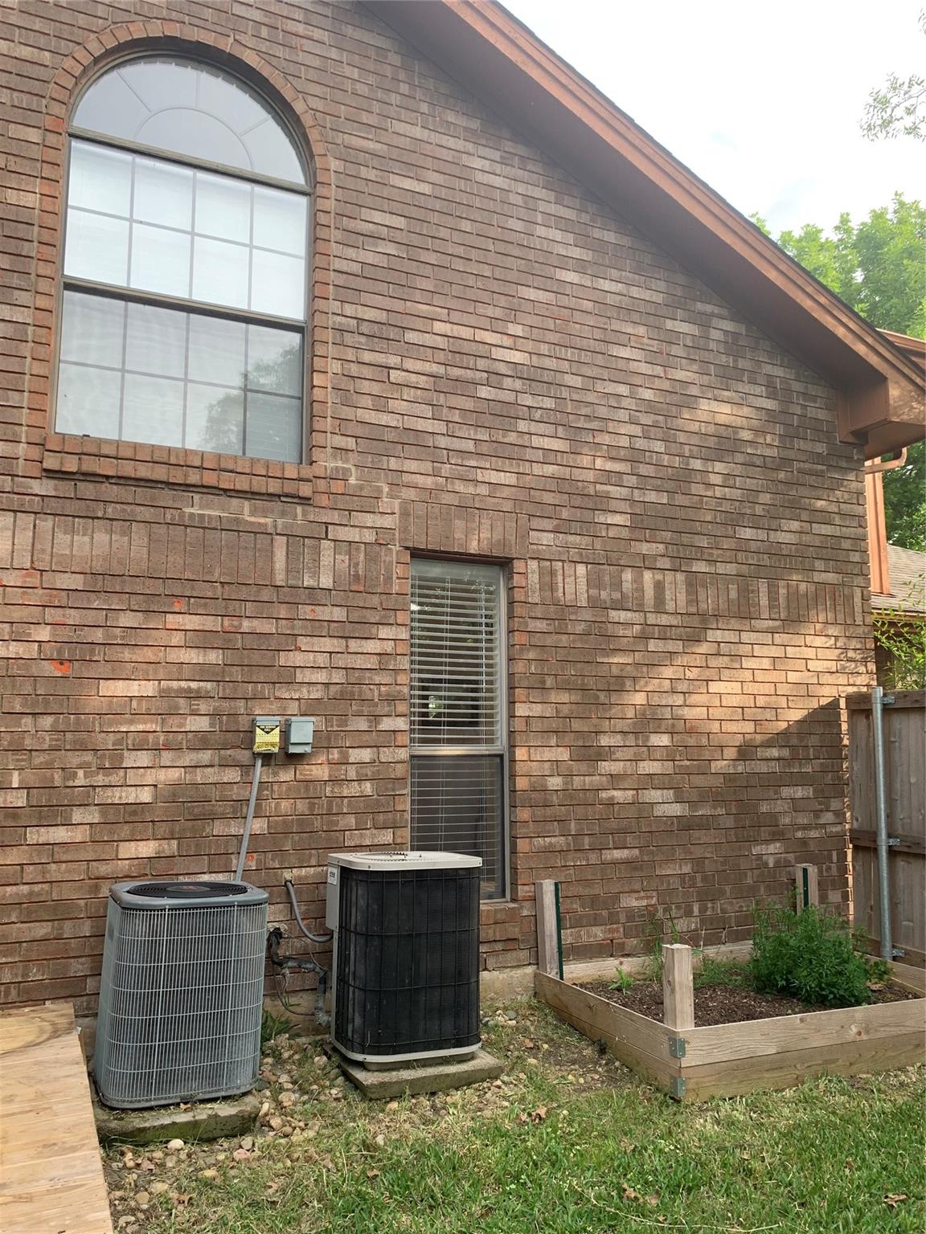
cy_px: 617
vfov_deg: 67.3
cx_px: 463
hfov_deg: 53.1
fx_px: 927
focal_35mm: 26
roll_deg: +0.0
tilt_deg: +6.2
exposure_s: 1/167
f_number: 1.8
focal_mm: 4.25
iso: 25
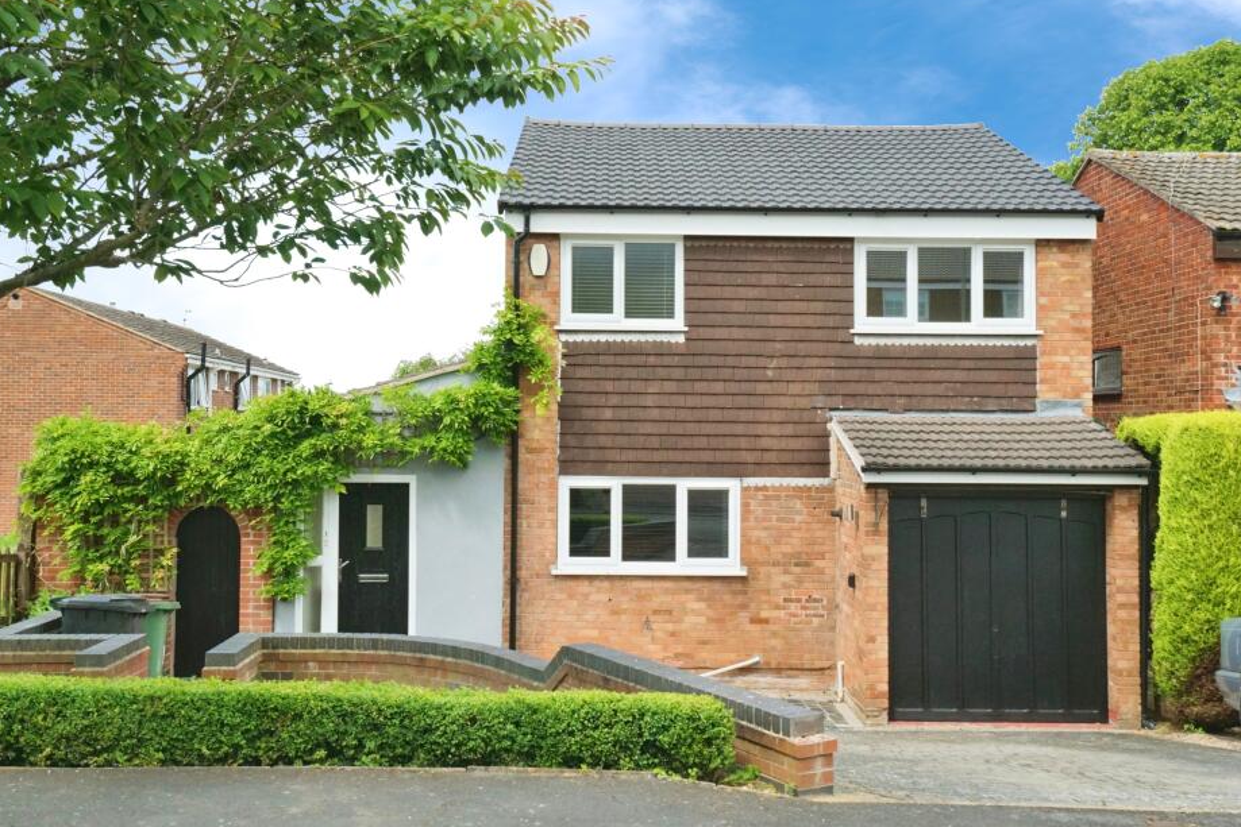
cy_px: 403
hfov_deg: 49.5
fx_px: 1345
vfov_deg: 34.2
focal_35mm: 39
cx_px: 637
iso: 2000
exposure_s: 1/1250
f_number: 10
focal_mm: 35
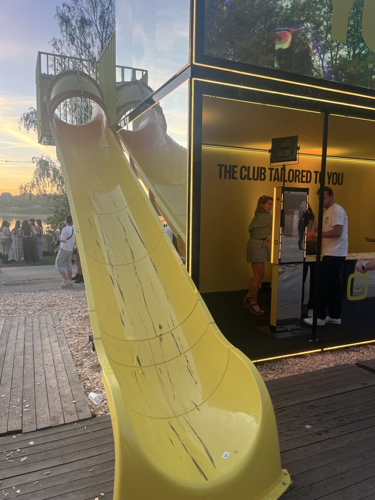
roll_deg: -0.3
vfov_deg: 67.3
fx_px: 376
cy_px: 250
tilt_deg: -6.7
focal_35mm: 26
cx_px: 188
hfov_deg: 53.1
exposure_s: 1/116
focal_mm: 5.1
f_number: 1.6
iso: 64
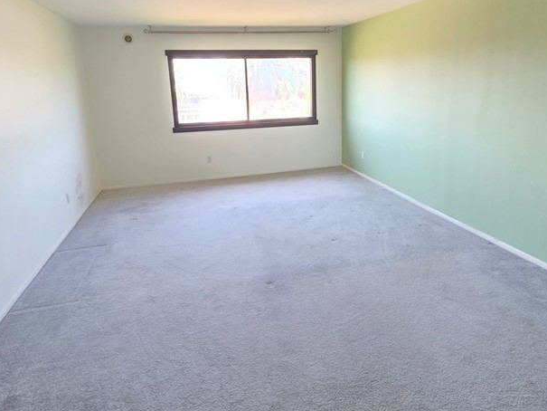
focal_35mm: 22
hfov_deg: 76.2
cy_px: 172
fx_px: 348
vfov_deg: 60.8
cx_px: 299
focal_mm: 2.2
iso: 250
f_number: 1.9
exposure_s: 1/120
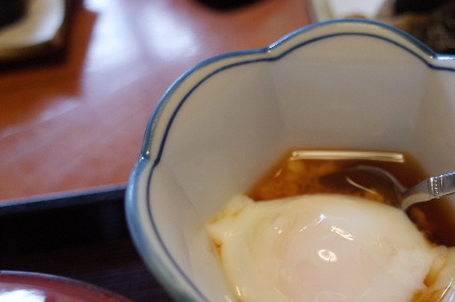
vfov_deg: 31.4
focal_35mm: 42
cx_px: 331
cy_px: 209
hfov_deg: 45.2
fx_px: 530
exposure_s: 1/40
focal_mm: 18.3
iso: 320
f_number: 2.8
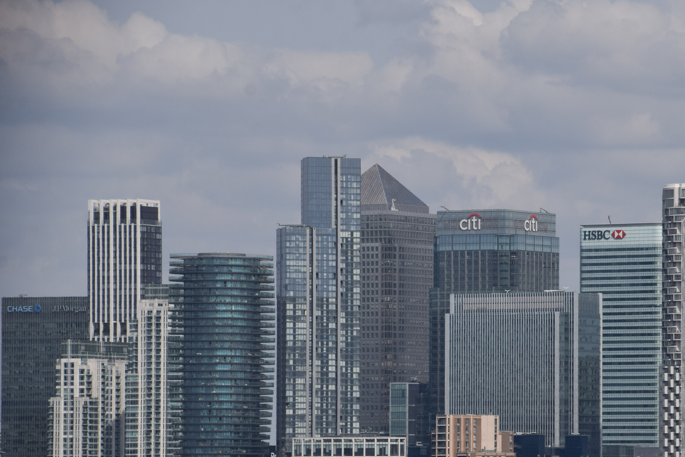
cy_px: 293
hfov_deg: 7.0
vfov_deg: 4.7
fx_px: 5574
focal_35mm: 293
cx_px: 473
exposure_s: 1/800
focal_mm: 140
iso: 100
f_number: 9
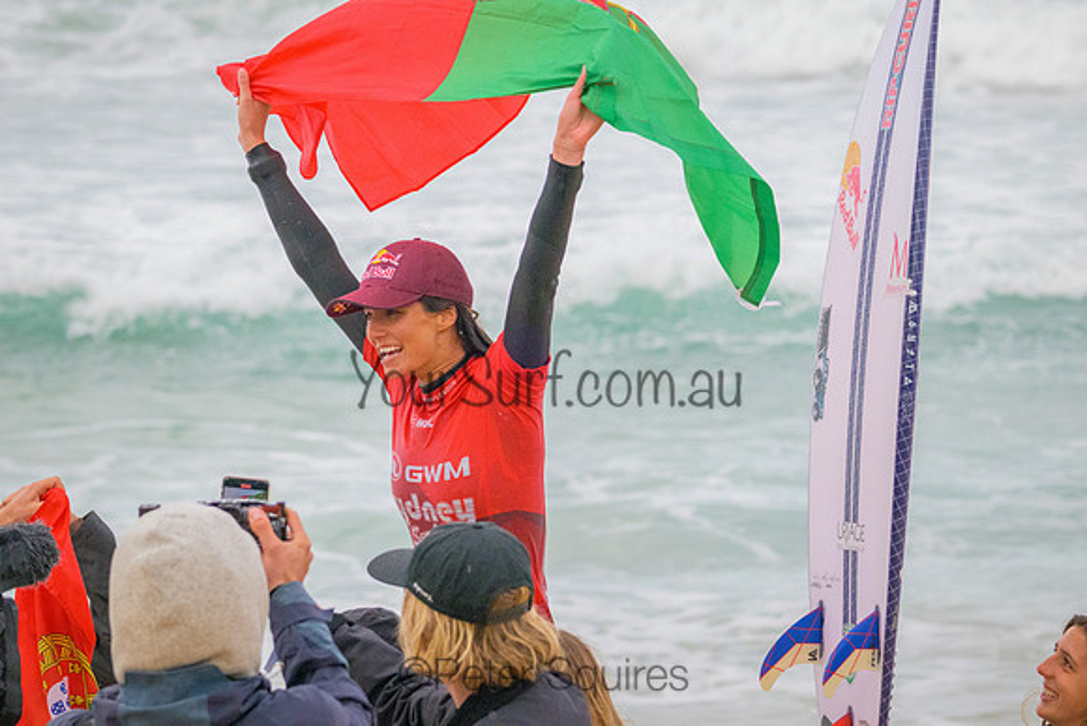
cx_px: 544
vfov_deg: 5.5
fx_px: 7550
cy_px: 363
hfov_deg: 8.2
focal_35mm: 250
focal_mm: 250
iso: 10000
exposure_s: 1/2000
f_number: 11
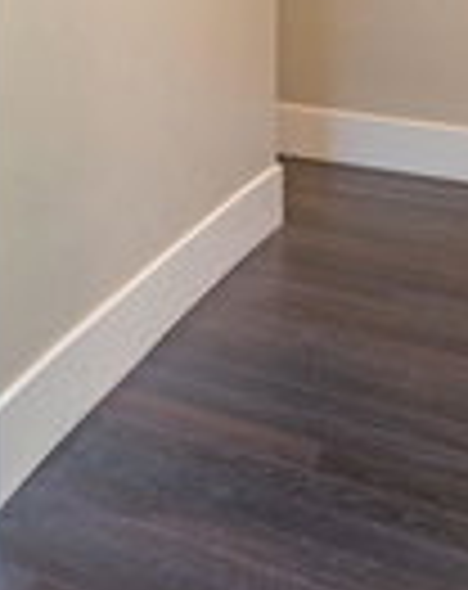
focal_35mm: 69
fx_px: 1200
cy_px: -146
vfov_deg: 24.6
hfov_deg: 15.5
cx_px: -562
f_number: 6.3
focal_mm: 12
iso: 100
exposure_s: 1/15
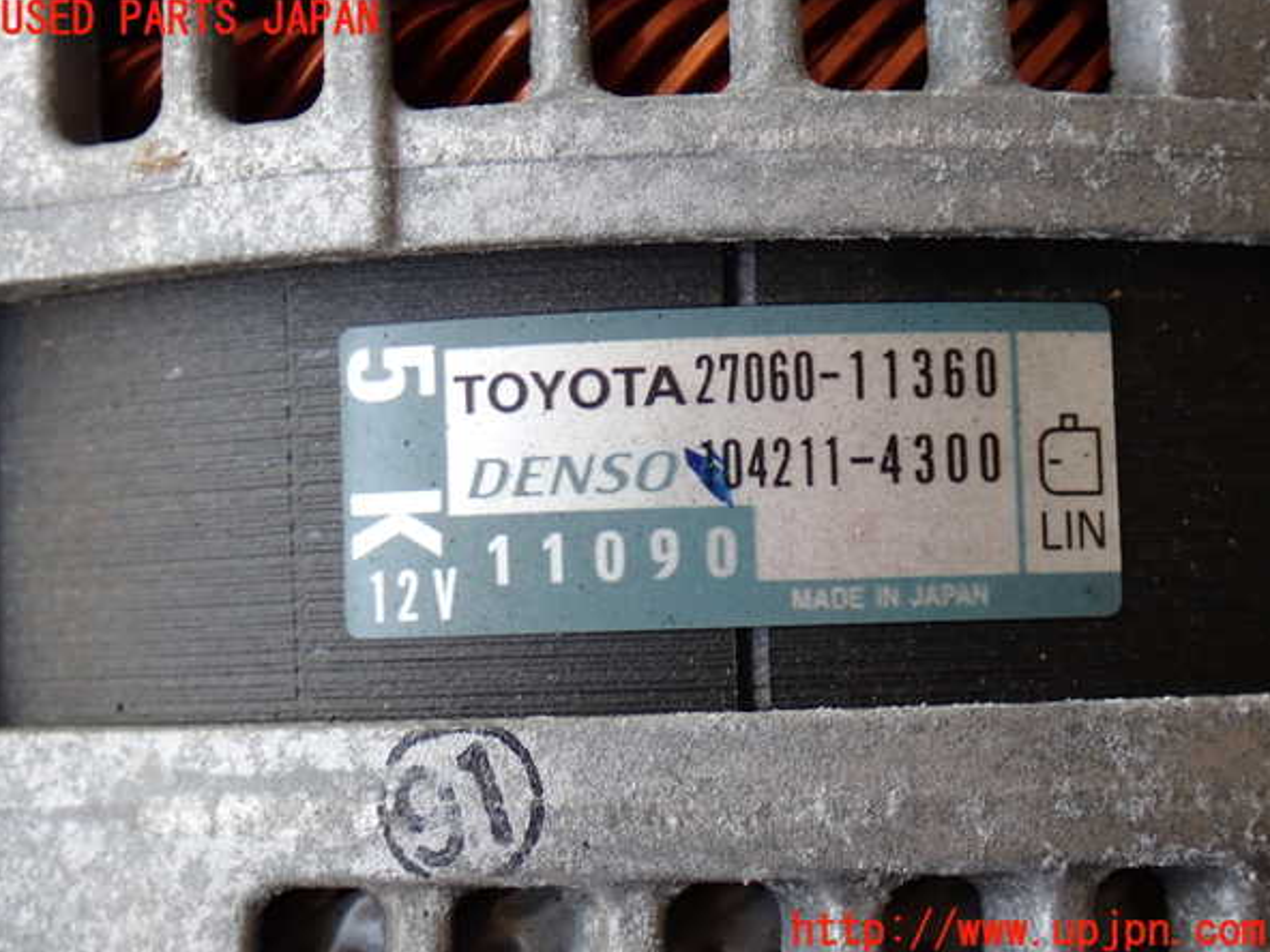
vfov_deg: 20.4
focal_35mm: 72
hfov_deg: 27.0
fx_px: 2642
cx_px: 633
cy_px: 476
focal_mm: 12.73
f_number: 3.9
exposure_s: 1/100
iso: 200
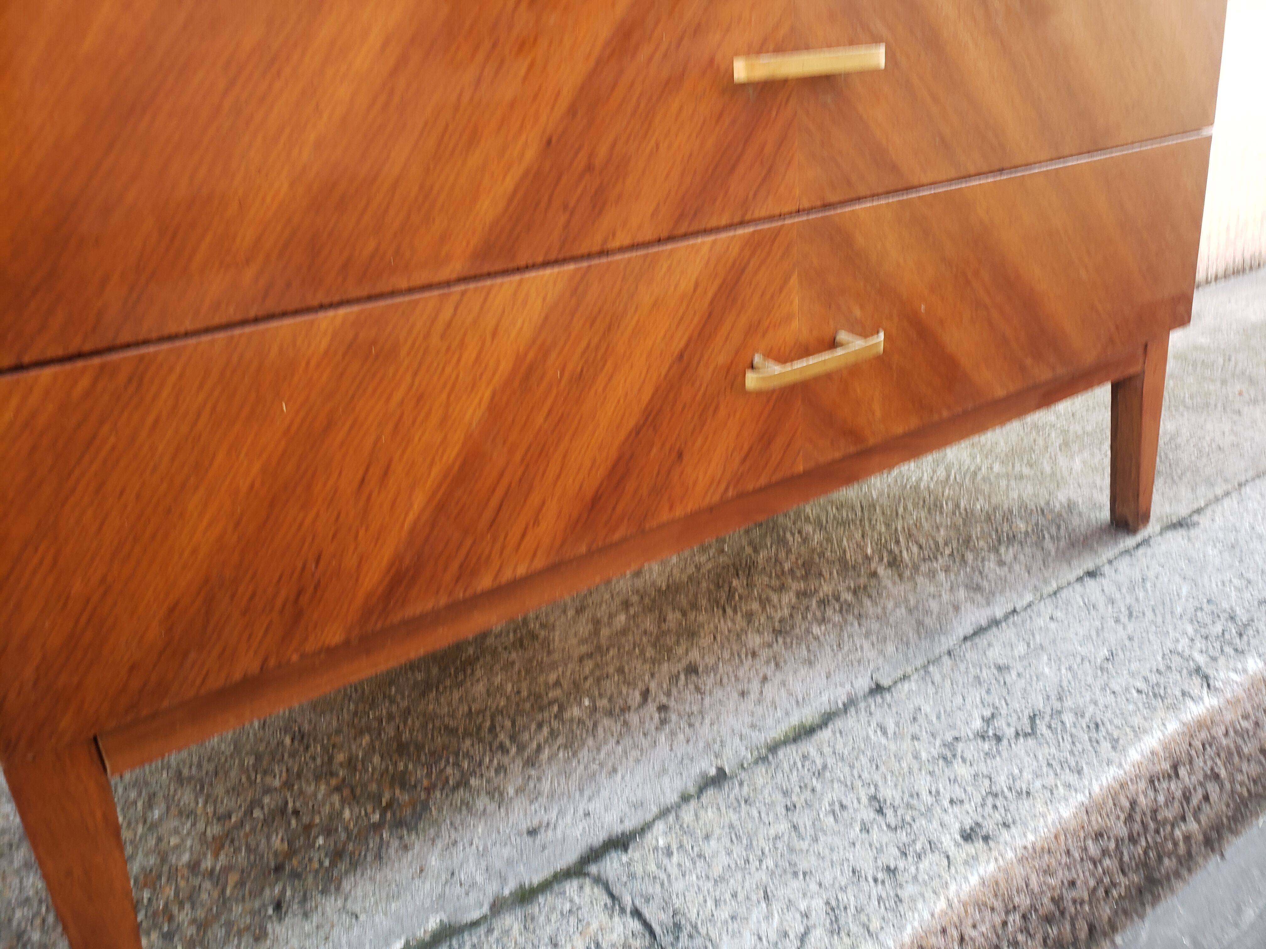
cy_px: 474
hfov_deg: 67.3
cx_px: 633
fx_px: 951
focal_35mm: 26
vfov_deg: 53.1
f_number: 2.4
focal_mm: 4.3
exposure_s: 1/50
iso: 64
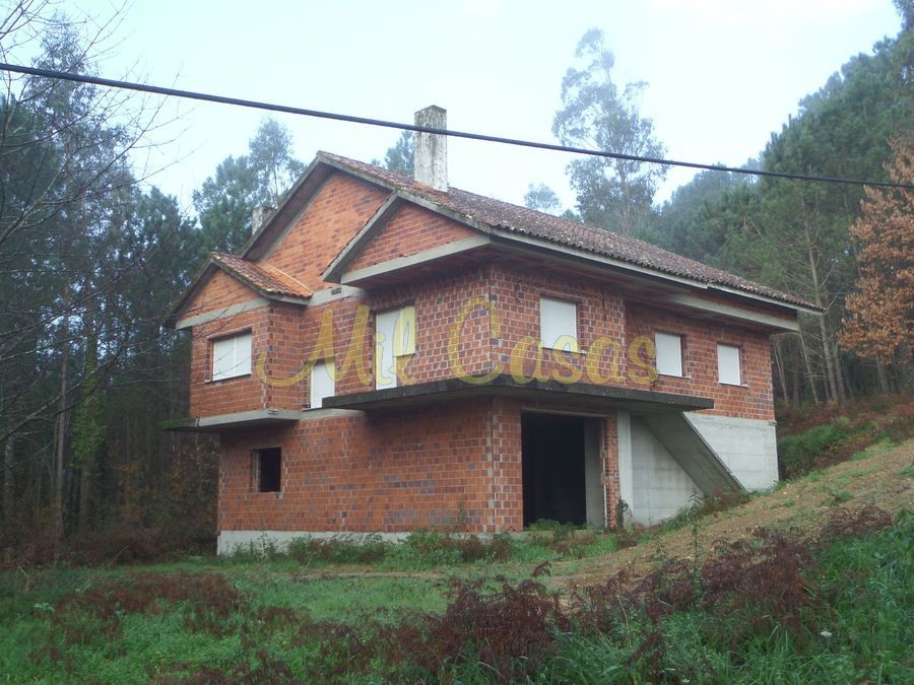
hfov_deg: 45.8
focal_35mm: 41
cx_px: 457
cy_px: 342
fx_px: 1083
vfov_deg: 35.1
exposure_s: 1/125
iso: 100
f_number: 3.6
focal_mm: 6.8
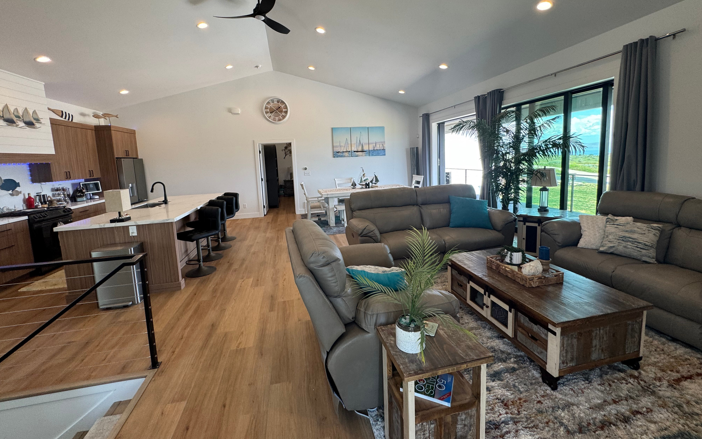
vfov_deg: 74.4
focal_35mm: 15
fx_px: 287
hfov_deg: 101.5
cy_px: 189
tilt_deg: -5.7
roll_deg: +2.9
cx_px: 348
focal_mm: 2.22
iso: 80
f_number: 2.2
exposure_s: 1/120
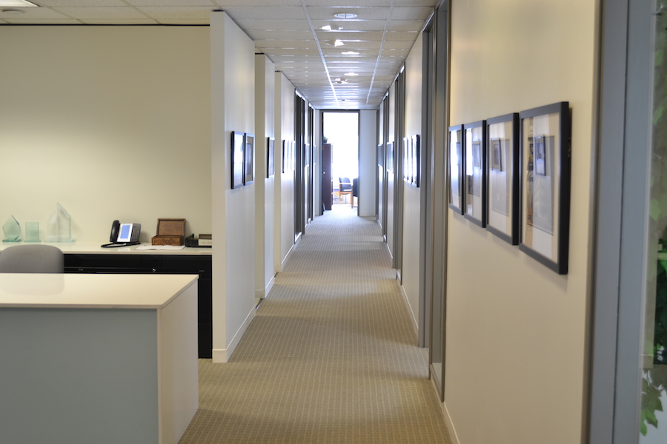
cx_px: 334
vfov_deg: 30.8
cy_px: 222
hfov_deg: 45.0
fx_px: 806
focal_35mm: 44
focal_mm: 29
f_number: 4.5
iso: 400
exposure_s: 1/20
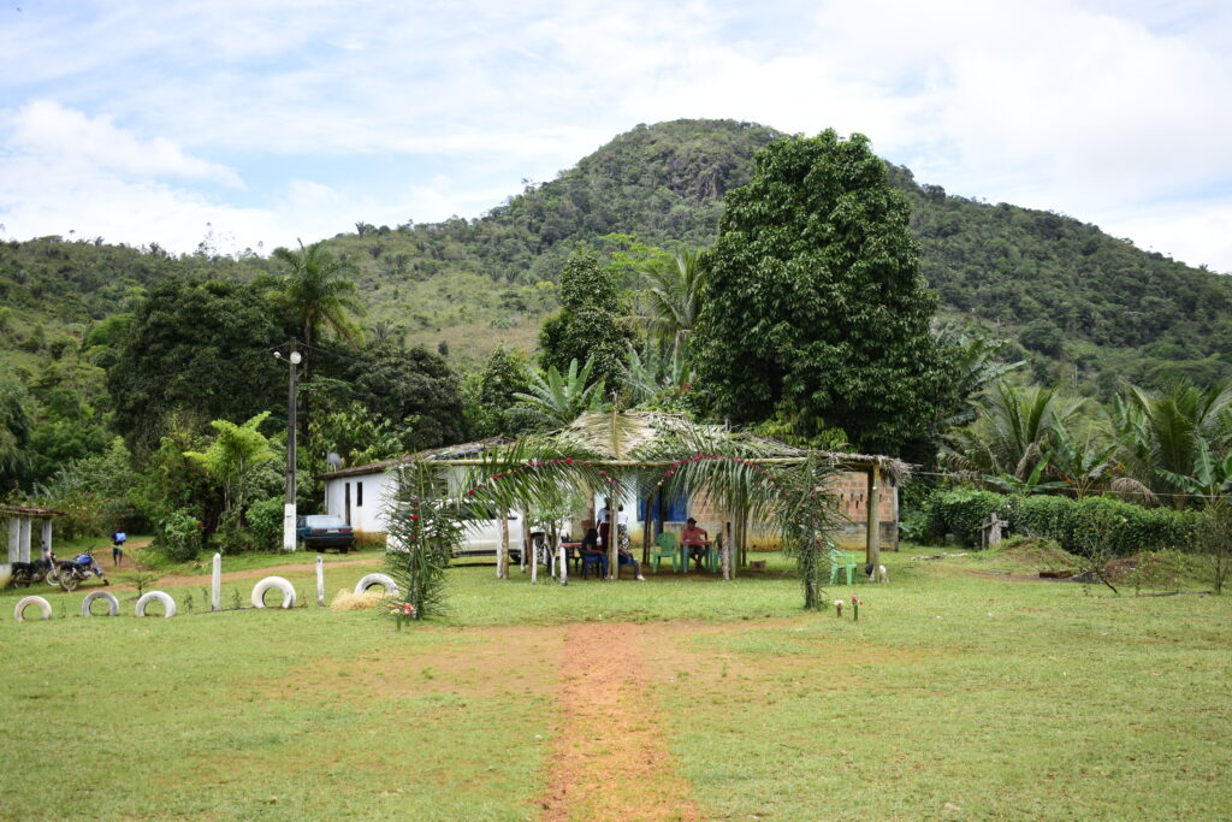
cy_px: 411
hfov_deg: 46.4
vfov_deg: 31.9
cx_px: 616
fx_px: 1437
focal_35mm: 42
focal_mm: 28
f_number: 4.2
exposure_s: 1/3200
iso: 800
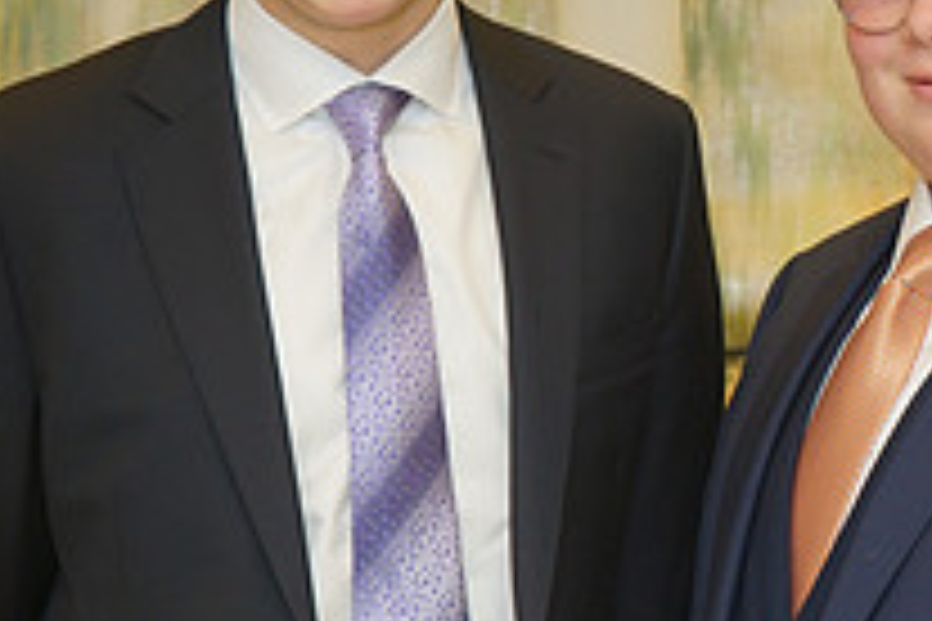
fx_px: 3339
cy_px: 254
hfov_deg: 15.5
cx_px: 986
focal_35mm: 129
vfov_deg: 10.6
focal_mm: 46
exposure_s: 1/100
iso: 400
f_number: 5
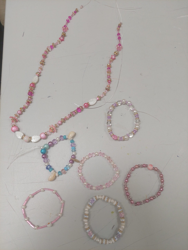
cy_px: 125
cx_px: 94
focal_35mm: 25
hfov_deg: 54.9
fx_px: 181
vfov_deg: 69.4
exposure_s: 1/100
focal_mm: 5.23
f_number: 1.8
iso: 64
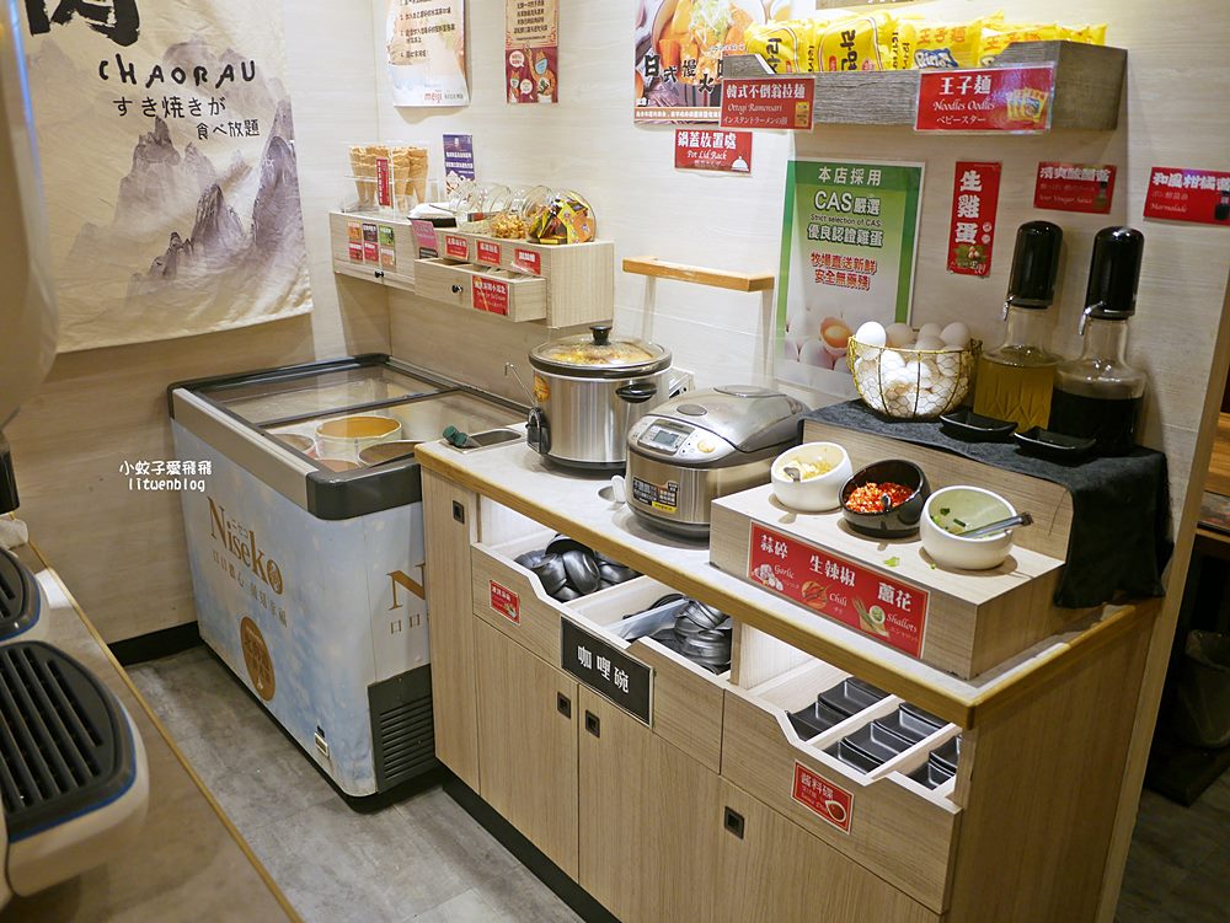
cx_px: 615
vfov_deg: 49.8
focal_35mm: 28
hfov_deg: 63.4
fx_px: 995
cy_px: 462
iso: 200
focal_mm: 14
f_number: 2.5
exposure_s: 1/60
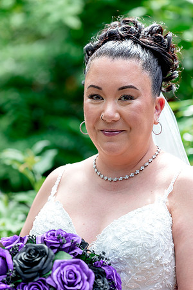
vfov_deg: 13.7
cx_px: 96
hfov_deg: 9.1
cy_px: 145
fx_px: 1206
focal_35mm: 150
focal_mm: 150
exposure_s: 1/640
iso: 640
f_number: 3.5
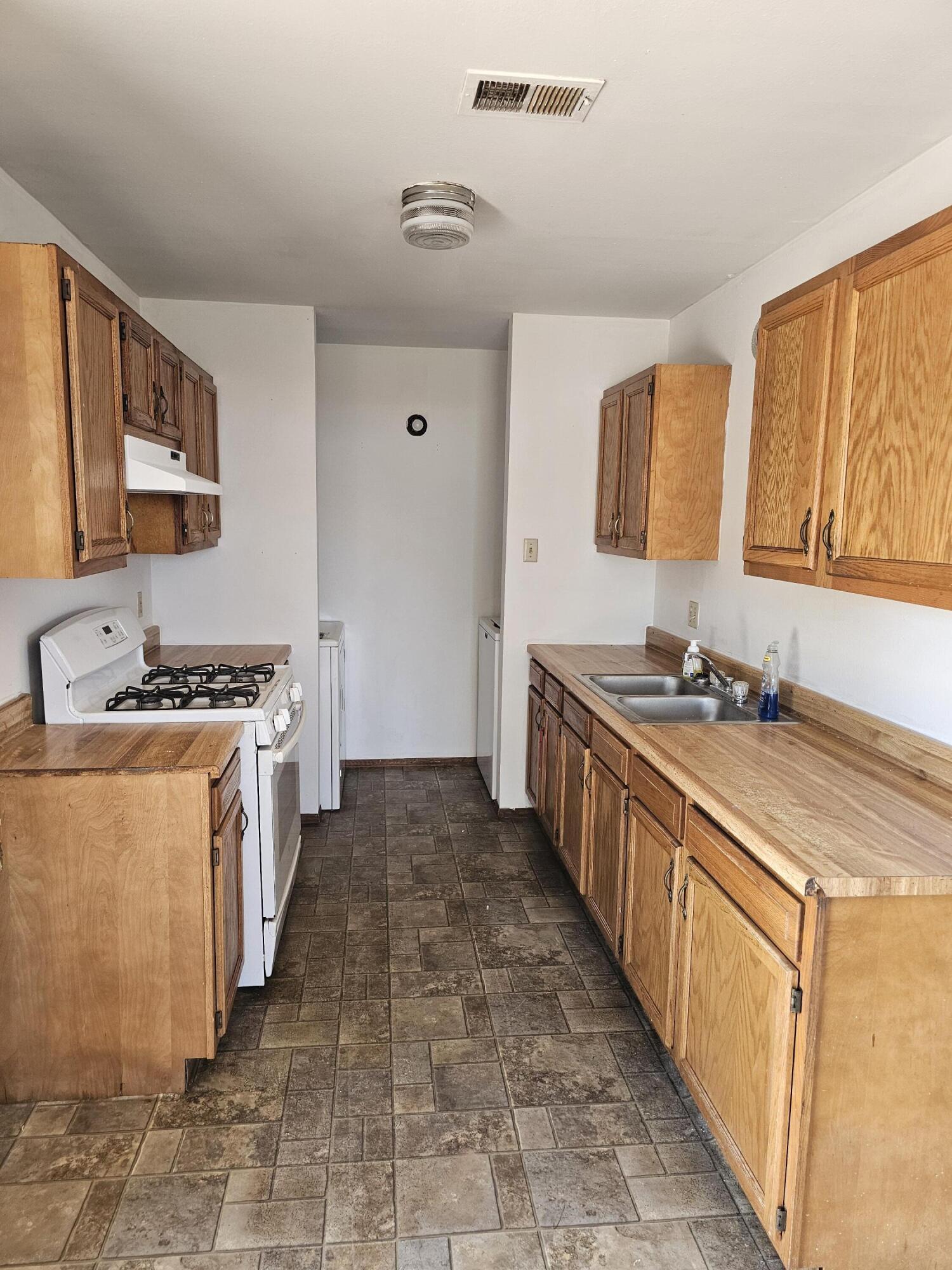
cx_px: 476
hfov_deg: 58.9
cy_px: 635
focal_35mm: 23
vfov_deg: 73.9
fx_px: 843
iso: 200
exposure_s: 1/120
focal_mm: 6.3
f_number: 1.7
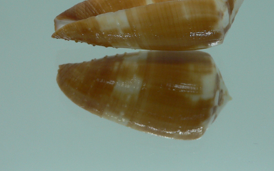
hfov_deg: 34.0
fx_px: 448
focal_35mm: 60
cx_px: 156
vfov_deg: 21.3
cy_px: 27
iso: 80
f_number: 2.8
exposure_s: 1/60
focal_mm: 4.6
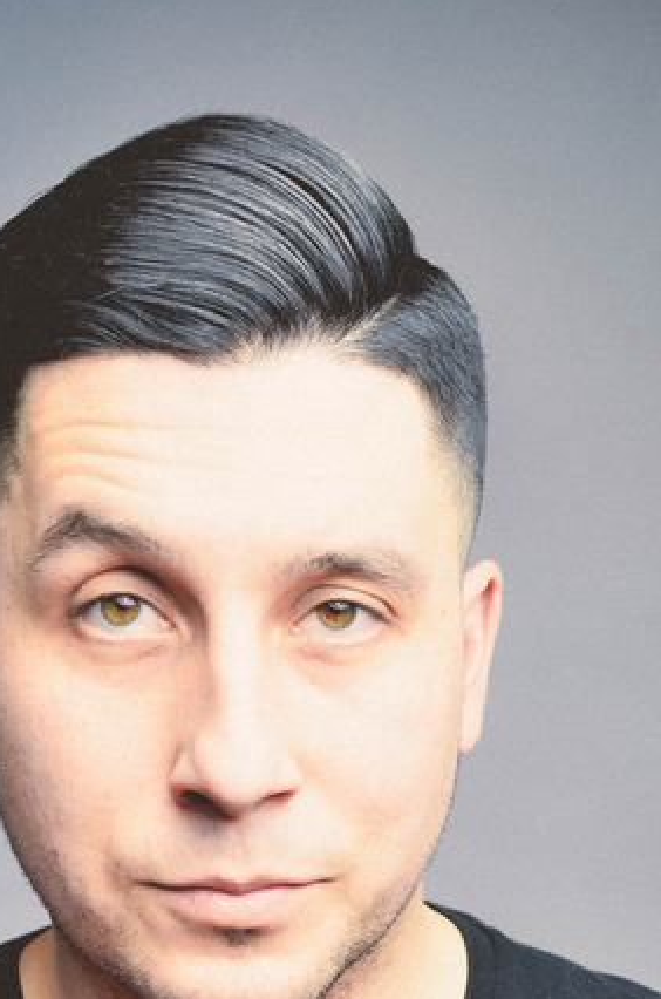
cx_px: 213
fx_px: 2823
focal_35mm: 102
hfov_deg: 13.3
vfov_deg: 19.3
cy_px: 1086
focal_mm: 30
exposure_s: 1/250
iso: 200
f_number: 4
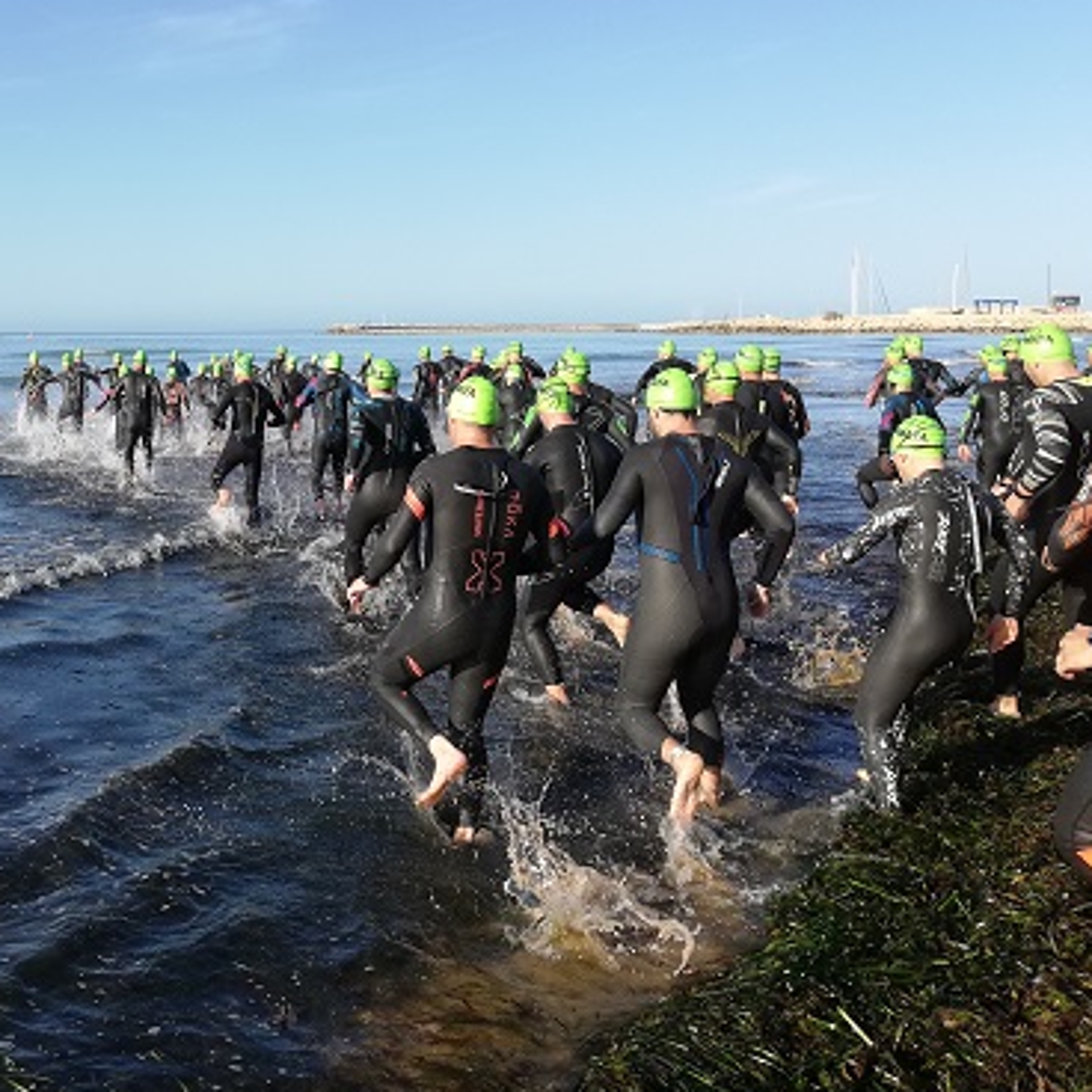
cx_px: 163
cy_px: 478
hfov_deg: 39.6
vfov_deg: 41.8
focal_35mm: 40
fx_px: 1428
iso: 50
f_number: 2.2
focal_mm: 3.81
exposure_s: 1/792
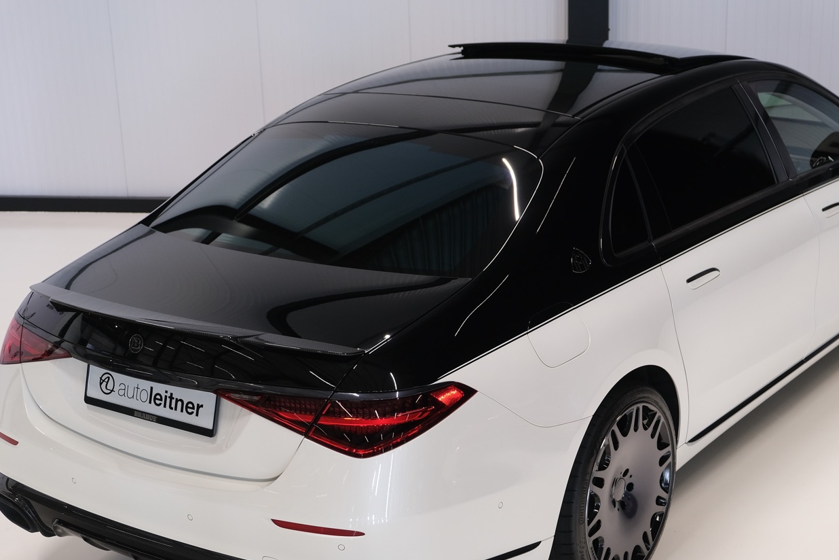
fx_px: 1375
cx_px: 464
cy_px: 349
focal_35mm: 59
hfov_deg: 33.9
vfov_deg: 22.9
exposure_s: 1/28
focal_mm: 30.2
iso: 500
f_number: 3.6
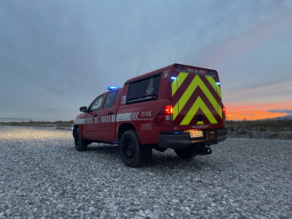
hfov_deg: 67.3
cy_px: 110
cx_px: 146
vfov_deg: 53.1
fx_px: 219
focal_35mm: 26
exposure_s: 1/38
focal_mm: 5.1
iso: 500
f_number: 1.6
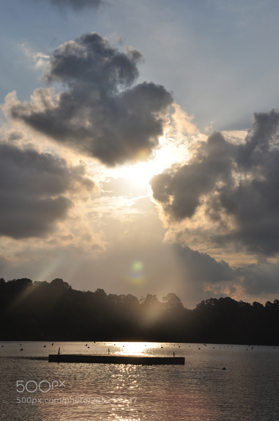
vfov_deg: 29.9
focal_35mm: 68
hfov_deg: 20.1
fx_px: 787
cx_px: 140
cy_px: 210
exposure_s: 1/1250
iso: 200
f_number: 13
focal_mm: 45
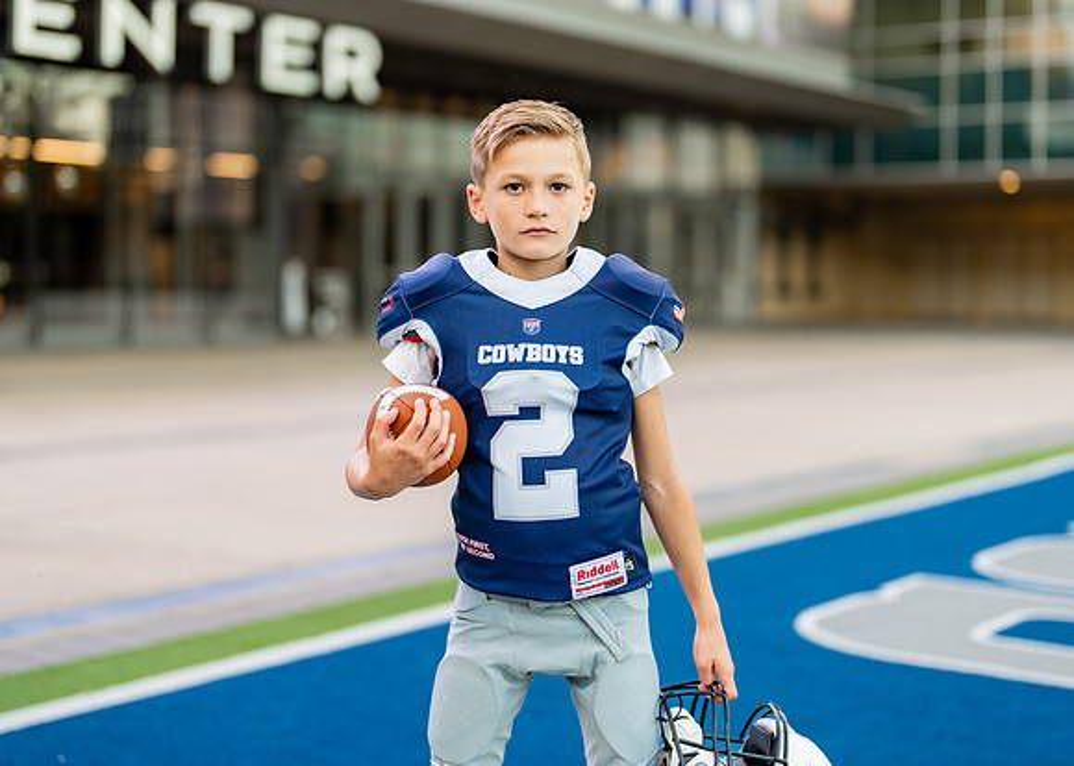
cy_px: 332
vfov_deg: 23.8
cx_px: 532
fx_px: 1821
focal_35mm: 60
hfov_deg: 32.9
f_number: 1.2
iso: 160
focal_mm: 50
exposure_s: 1/400
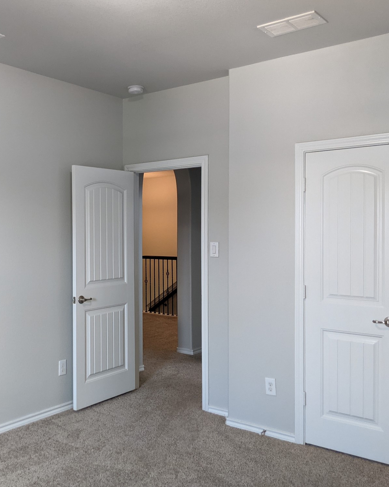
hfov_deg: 40.2
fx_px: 518
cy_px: 238
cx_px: 105
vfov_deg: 50.3
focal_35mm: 36
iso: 252
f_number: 1.8
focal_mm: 4.44
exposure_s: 1/120
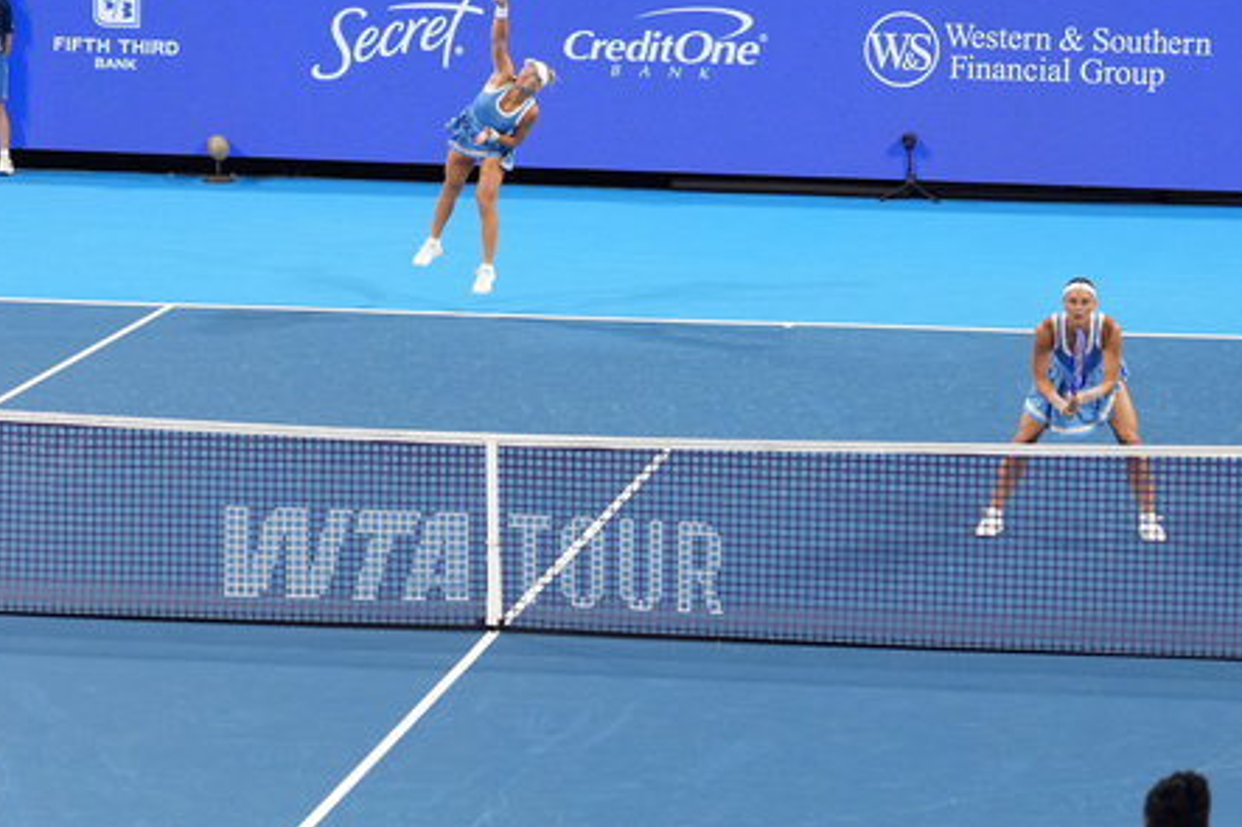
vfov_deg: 8.0
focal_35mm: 171
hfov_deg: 12.0
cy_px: 648
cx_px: 454
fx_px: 5897
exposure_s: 1/2500
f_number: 2.8
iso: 2500
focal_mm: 74
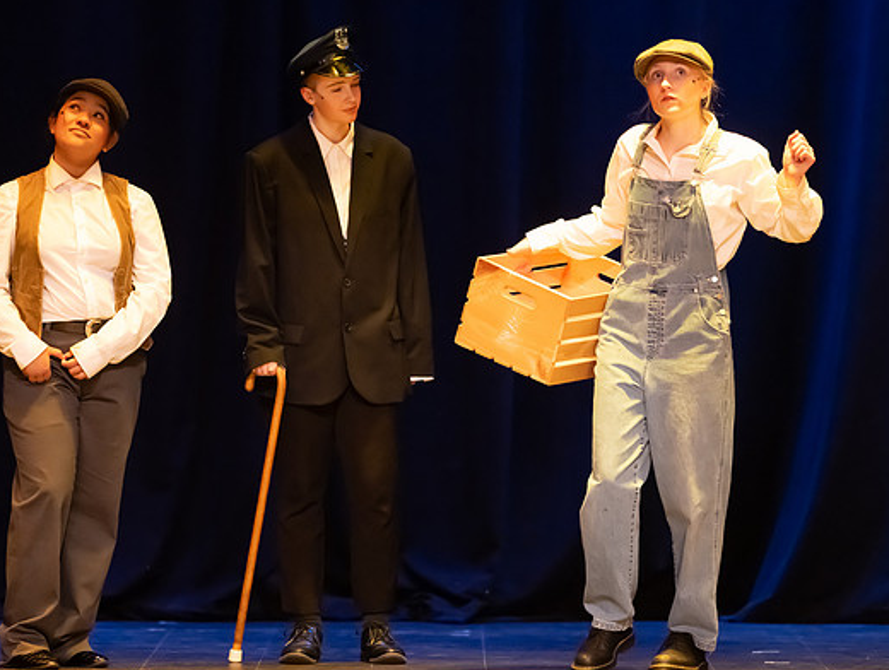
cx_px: 363
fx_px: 9931
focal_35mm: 386
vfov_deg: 3.9
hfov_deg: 5.1
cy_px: 288
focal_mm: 300
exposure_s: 1/250
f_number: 2.8
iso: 14400
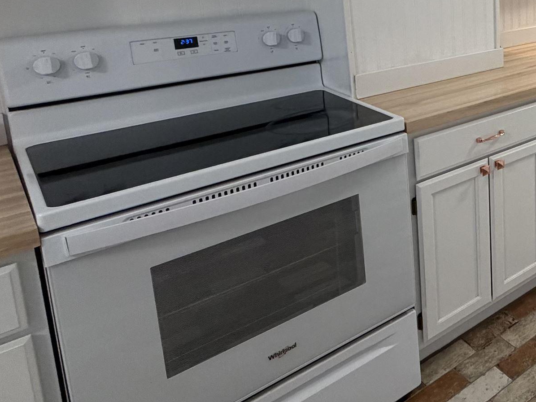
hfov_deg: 39.4
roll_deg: -0.1
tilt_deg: -9.3
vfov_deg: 36.8
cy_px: 31
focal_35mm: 36
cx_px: 622
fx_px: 557
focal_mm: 2.22
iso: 250
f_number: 2.2
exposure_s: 1/120
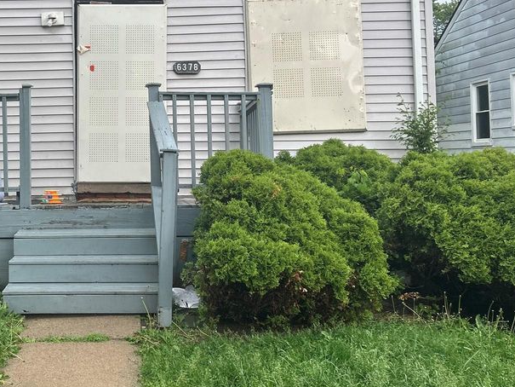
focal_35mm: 44
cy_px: 122
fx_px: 655
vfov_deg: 32.5
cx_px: 105
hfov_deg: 41.2
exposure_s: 1/239
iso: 40
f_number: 1.5
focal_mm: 5.7
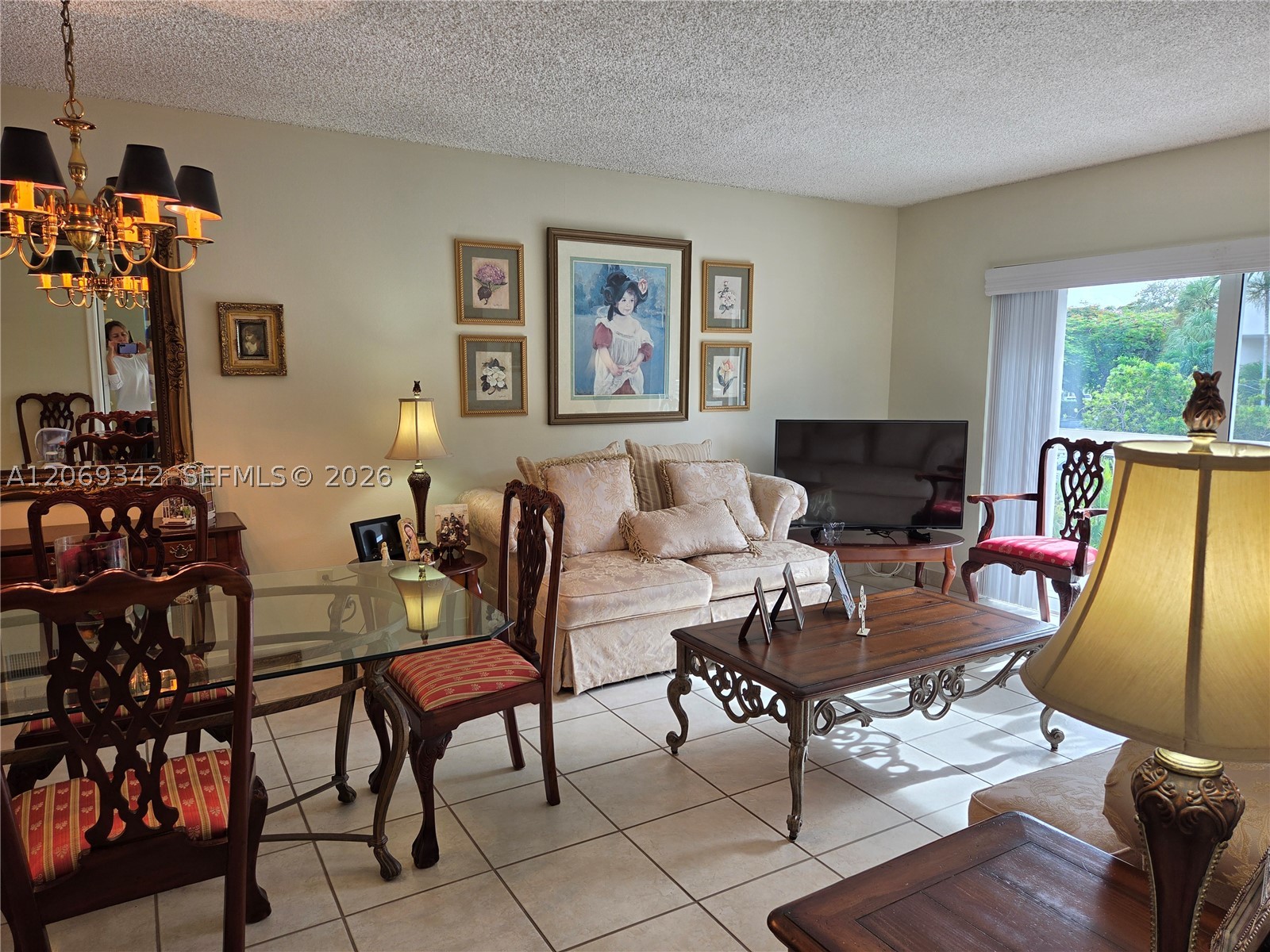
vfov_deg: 58.9
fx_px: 844
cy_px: 476
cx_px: 635
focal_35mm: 23
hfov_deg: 73.9
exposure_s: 1/120
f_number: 1.8
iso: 50
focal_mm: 5.4
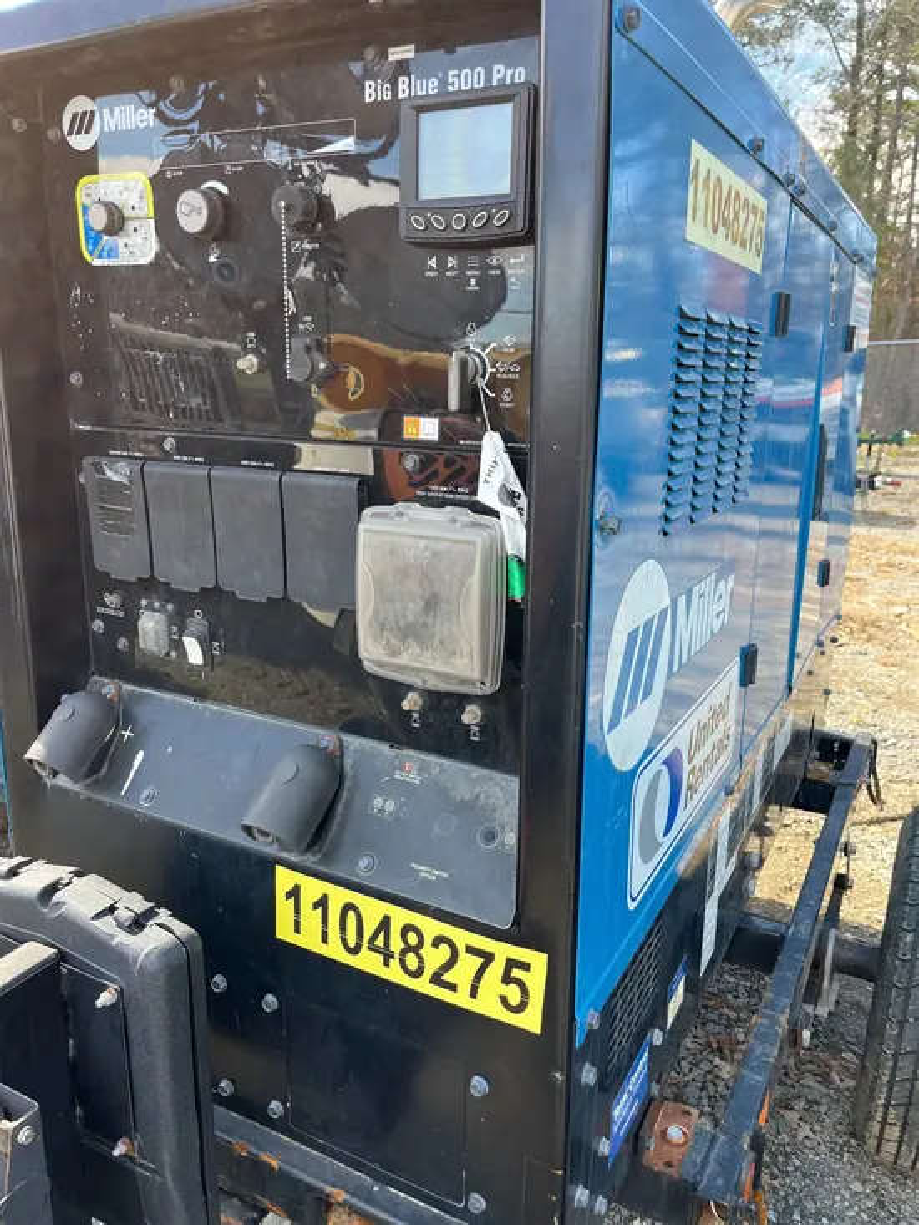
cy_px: 612
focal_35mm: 26
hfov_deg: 53.1
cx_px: 460
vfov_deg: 67.3
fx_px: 920
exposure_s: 1/282
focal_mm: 5.1
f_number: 1.6
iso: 40
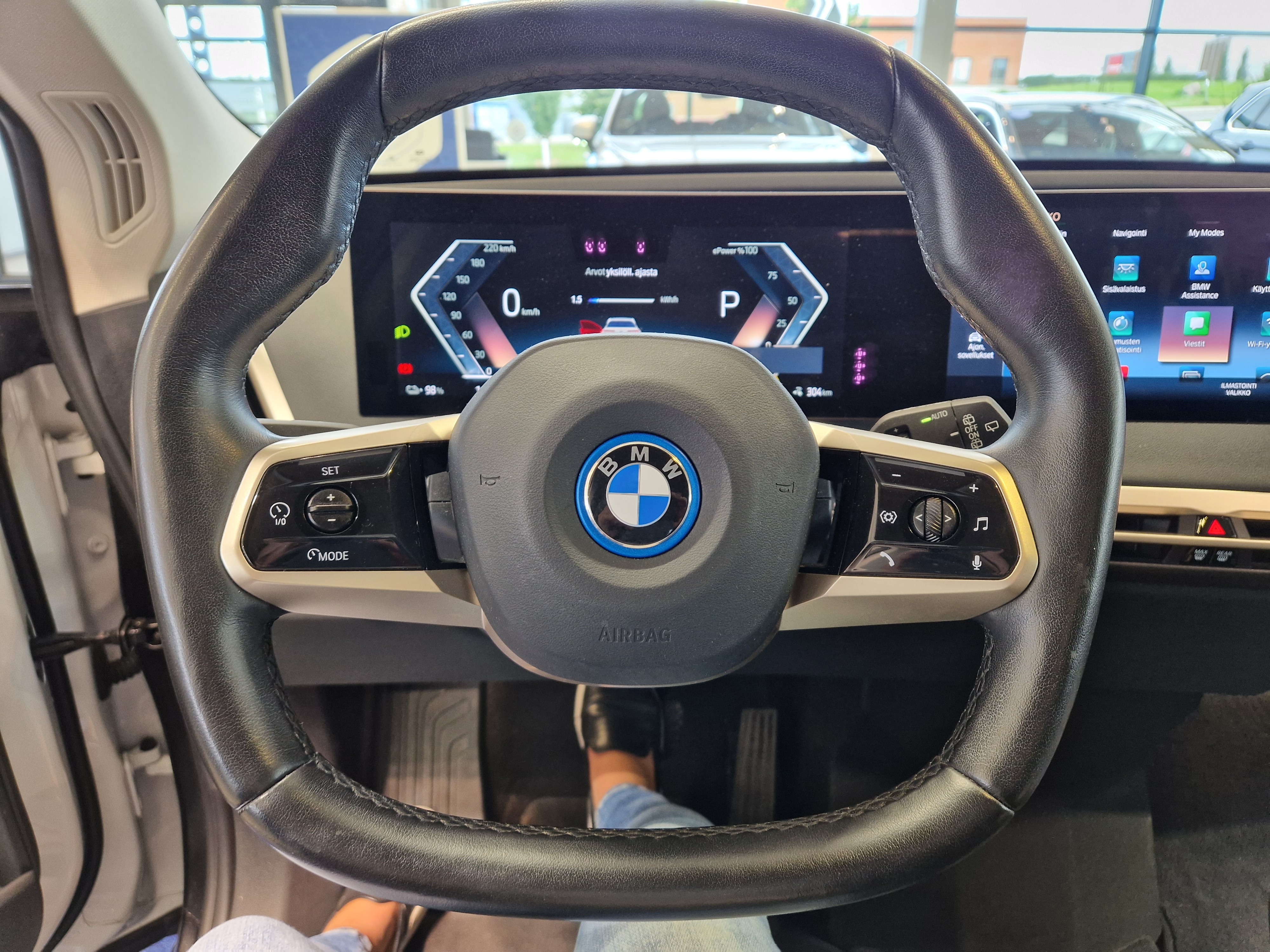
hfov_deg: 73.9
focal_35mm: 23
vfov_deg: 58.9
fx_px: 844
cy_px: 476
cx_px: 635
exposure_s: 1/54
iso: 250
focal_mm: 5.4
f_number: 1.8
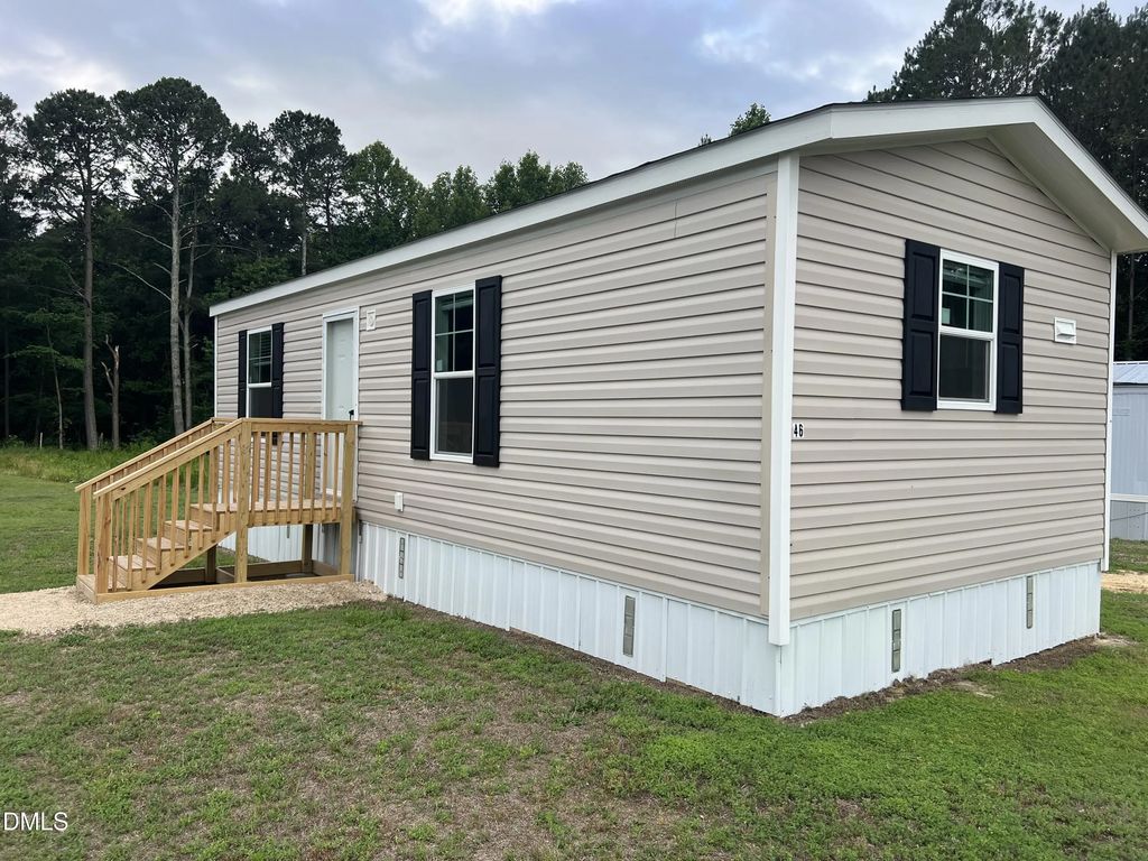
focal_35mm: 26
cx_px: 574
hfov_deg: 67.3
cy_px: 430
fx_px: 862
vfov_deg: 53.1
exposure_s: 1/1124
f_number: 1.5
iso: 50
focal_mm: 5.7
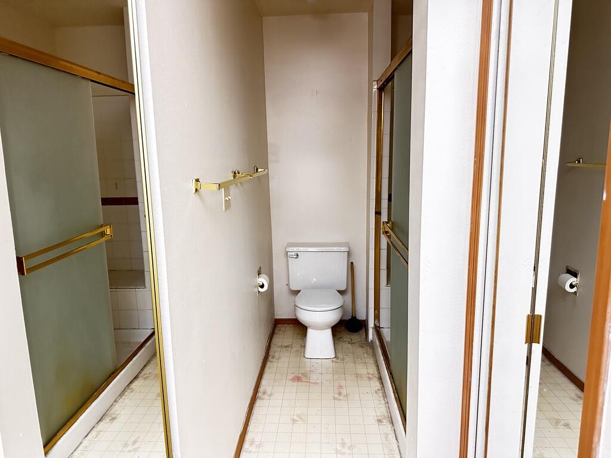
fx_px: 424
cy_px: 229
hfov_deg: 71.6
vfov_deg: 56.8
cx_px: 306
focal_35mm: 24
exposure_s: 1/60
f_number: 1.78
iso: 800
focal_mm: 6.86
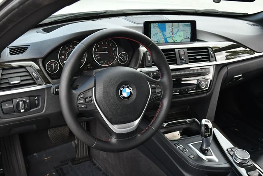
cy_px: 88
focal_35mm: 44
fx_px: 322
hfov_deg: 44.5
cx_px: 132
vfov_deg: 30.6
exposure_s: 1/250
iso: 400
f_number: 5
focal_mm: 22
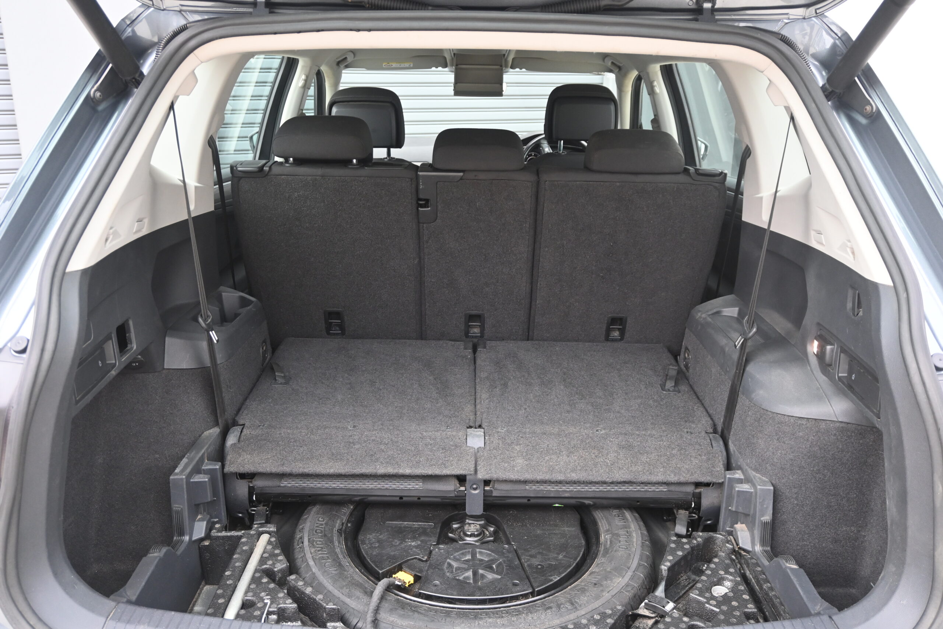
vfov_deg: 43.6
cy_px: 314
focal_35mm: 30
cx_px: 472
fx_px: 786
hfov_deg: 61.9
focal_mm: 20
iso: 720
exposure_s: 1/125
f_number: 3.8
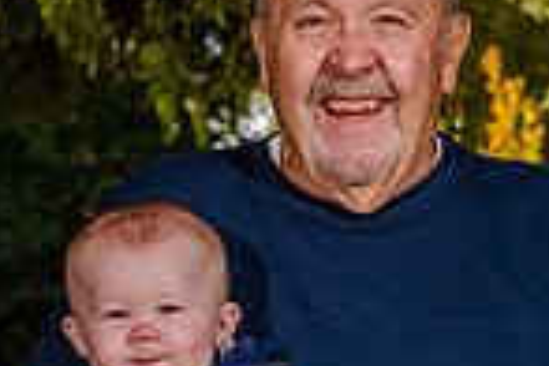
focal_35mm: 277
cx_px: 78
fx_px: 4224
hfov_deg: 7.4
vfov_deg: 4.9
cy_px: 398
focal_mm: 70
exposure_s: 1/200
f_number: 8
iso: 500
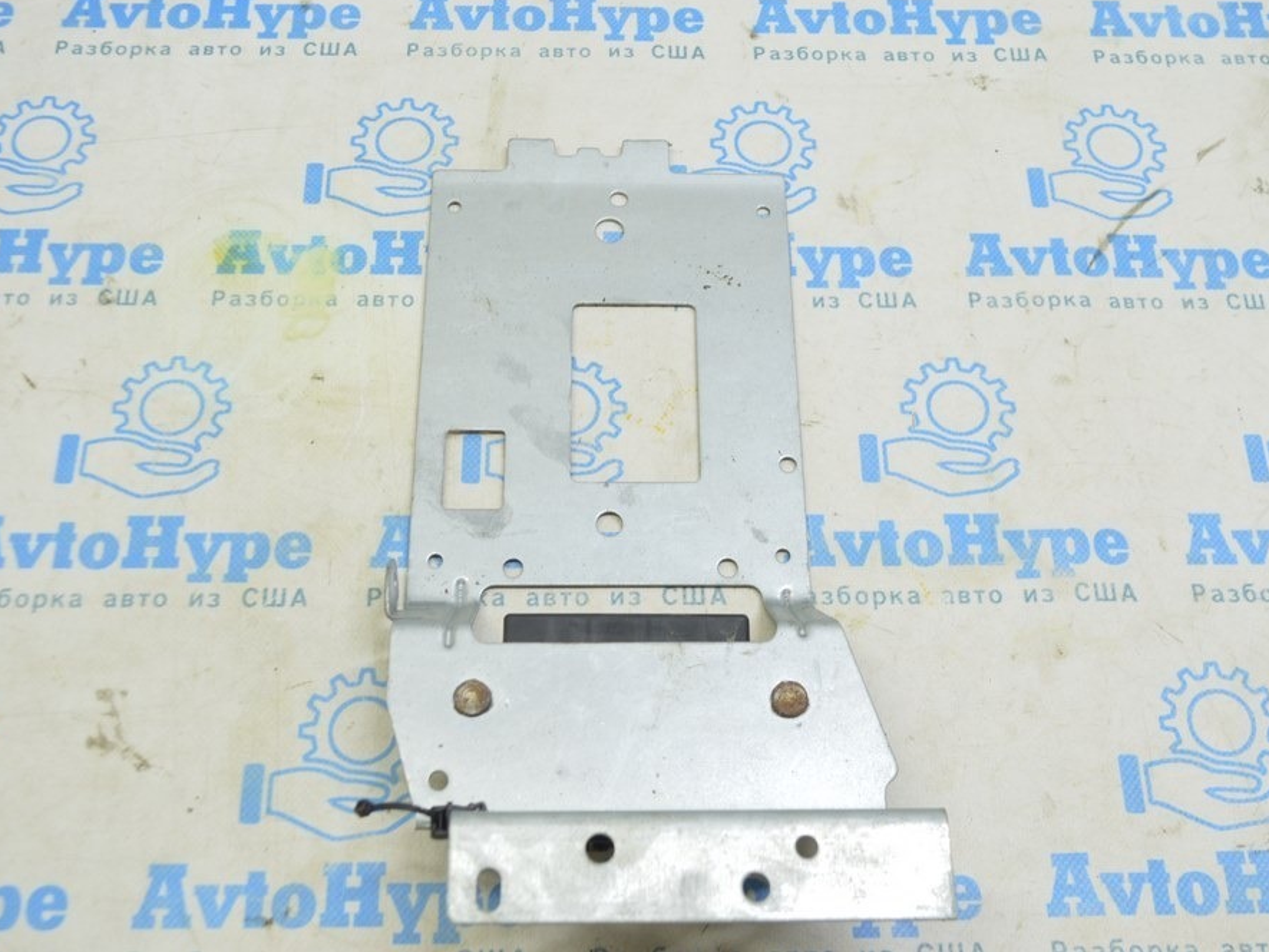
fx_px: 1467
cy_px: 467
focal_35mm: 40
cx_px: 628
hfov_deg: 46.8
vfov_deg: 36.0
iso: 400
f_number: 5.6
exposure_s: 1/20
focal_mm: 24
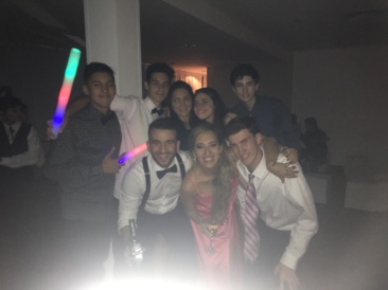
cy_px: 145
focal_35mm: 29
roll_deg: +0.3
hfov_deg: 61.7
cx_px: 194
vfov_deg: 48.2
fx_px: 325
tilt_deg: -6.9
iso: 125
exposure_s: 1/17
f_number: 2.2
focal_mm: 4.15
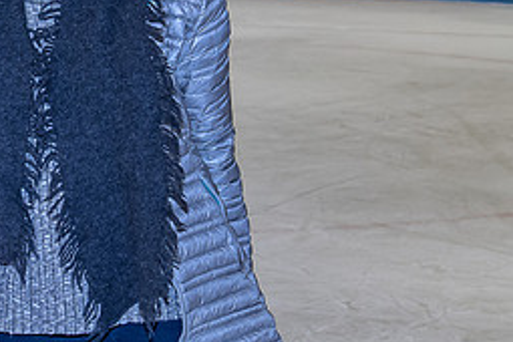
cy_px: 13
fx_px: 2095
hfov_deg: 13.8
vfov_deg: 9.3
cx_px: -6
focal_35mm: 147
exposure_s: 1/250
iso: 800
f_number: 5
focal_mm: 32
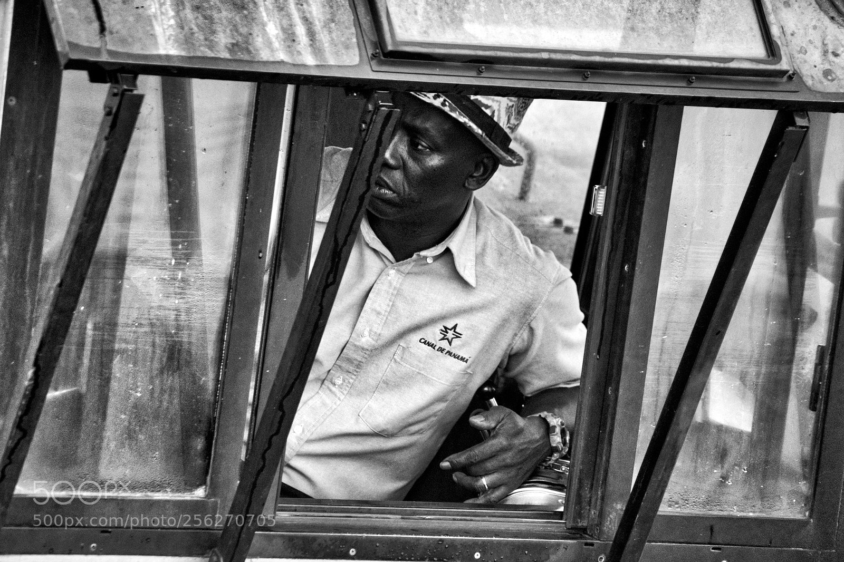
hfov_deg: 8.6
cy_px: 281
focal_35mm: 240
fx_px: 5625
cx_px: 422
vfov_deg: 5.7
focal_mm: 240
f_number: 6.3
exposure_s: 1/250
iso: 1600
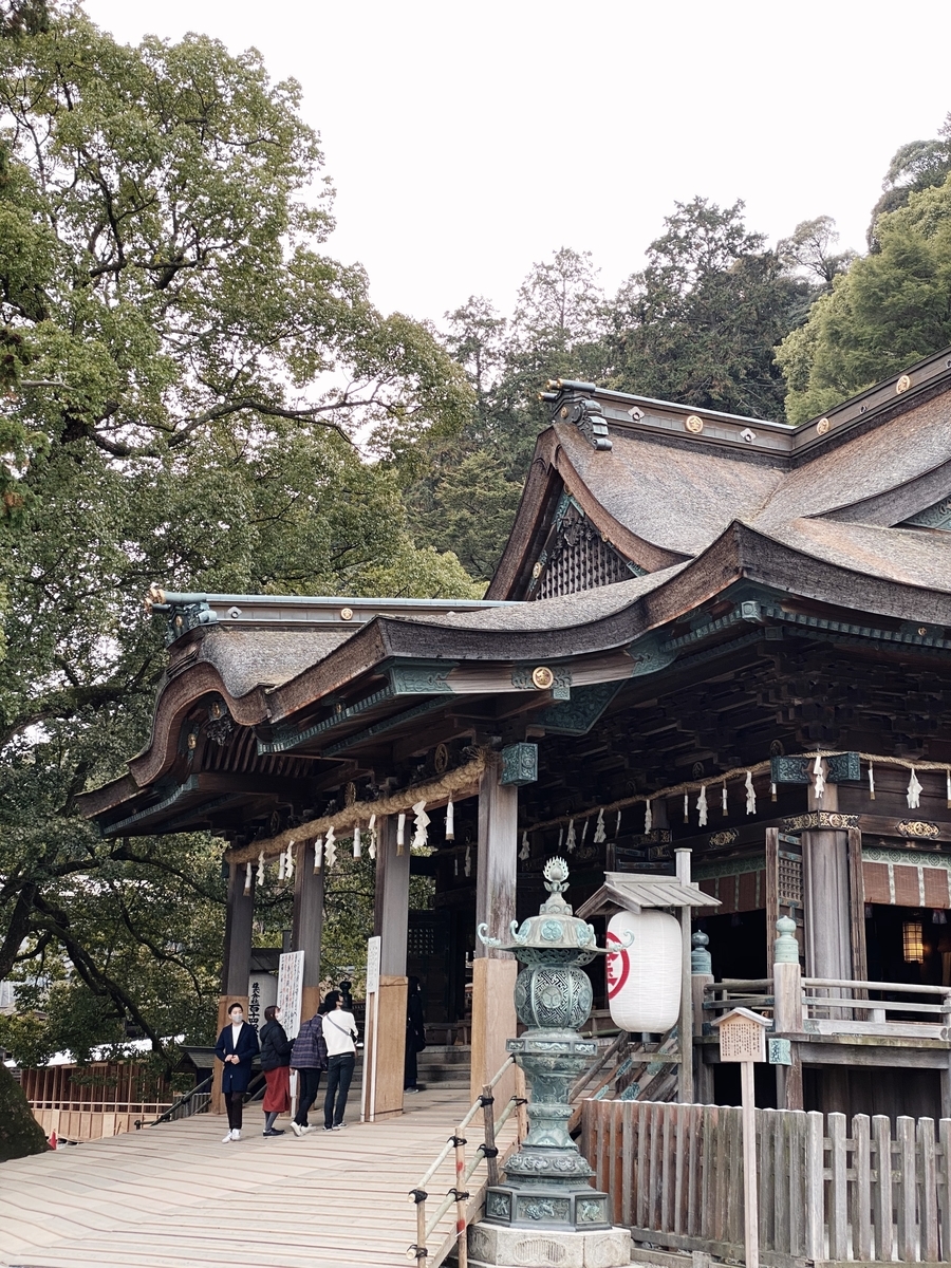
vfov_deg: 36.8
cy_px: 634
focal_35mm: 52
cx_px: 476
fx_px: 1905
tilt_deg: +15.4
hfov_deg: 28.0
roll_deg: -2.1
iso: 40
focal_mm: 6
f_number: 2
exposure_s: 1/122
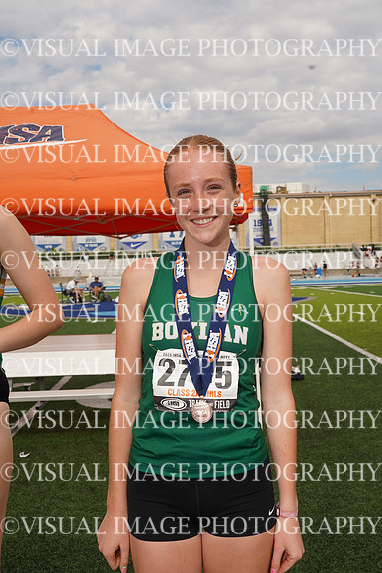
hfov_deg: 32.6
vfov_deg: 47.4
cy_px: 286
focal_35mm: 41
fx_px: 652
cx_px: 191
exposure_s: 1/250
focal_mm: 41
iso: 100
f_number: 10
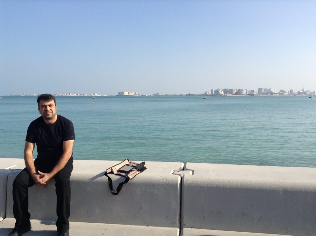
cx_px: 158
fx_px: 301
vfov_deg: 42.8
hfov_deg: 55.4
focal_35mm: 33
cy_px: 118
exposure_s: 1/1348
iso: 25
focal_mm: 3.3
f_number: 2.4
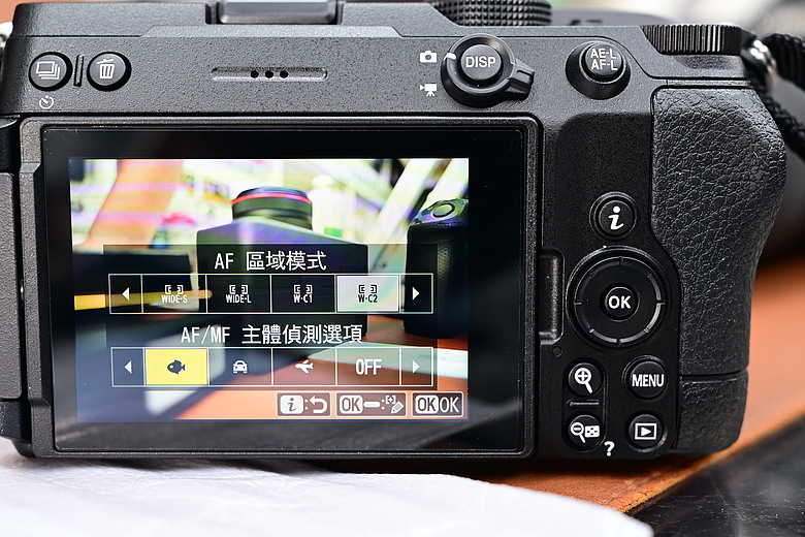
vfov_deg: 27.0
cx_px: 402
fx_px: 1118
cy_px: 268
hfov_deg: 39.6
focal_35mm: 50
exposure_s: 1/50
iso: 800
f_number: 5.6
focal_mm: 50
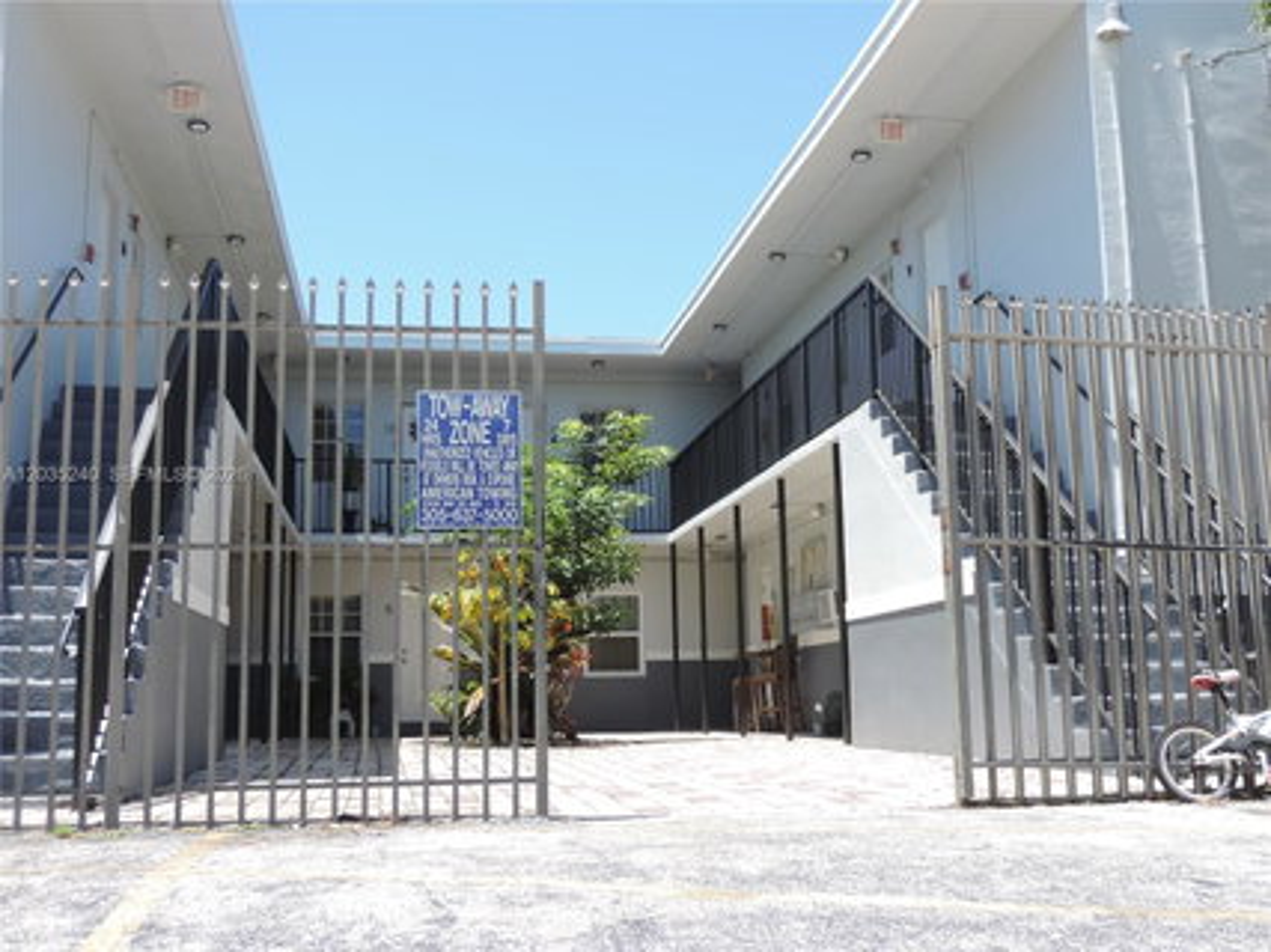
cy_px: 476
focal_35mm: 40
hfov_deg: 46.8
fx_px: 1468
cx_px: 636
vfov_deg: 35.9
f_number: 3.3
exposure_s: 1/400
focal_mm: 7.1
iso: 80
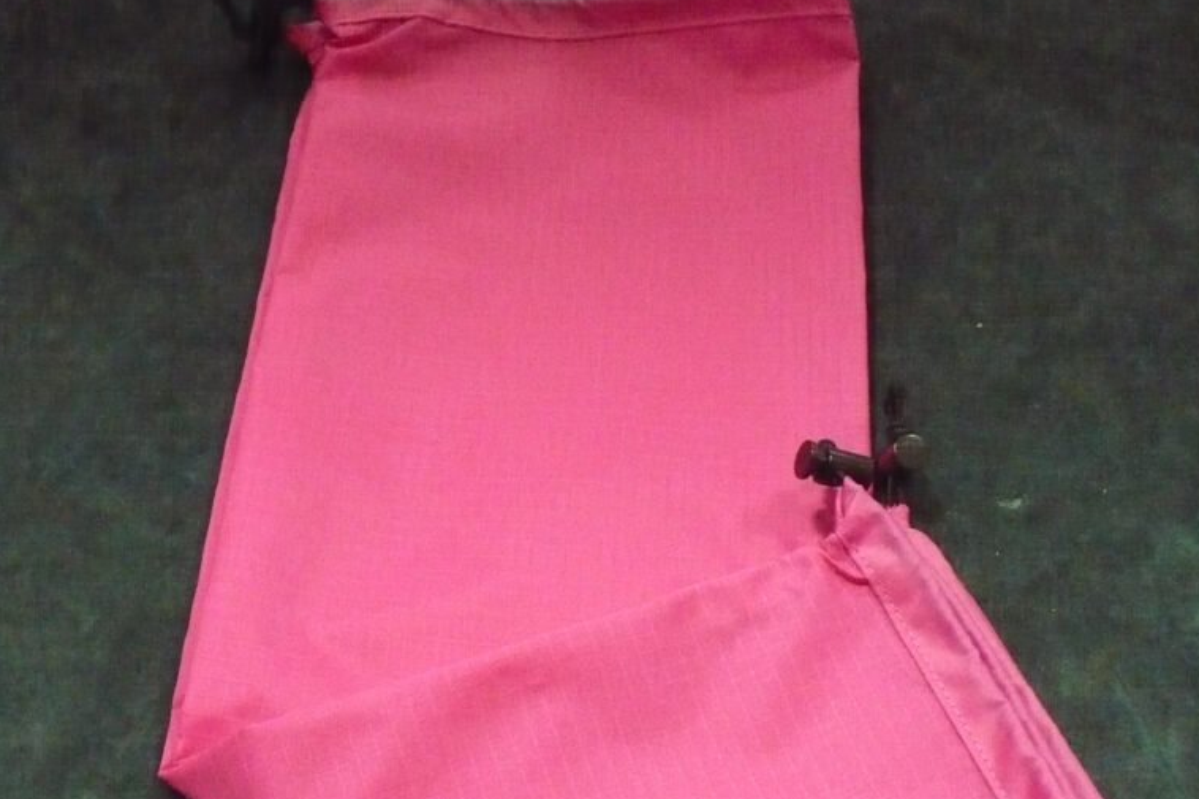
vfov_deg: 25.6
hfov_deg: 38.2
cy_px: 633
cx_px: 603
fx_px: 1731
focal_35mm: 52
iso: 1250
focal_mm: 6.1
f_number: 2.8
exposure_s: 1/50
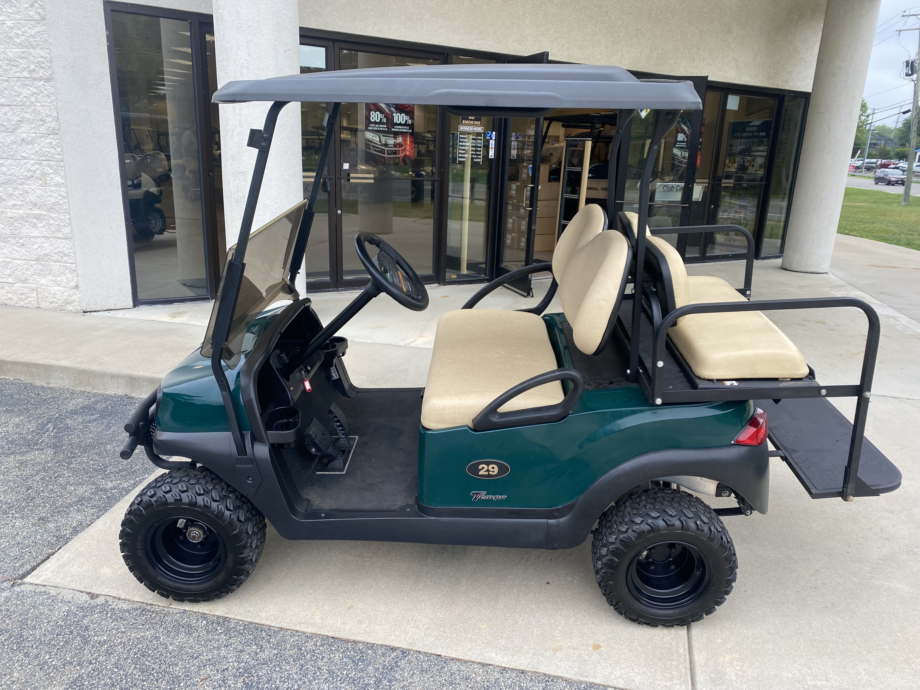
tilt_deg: -15.6
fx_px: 691
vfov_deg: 53.1
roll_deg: -1.4
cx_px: 460
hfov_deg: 67.3
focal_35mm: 26
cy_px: 345
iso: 32
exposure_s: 1/173
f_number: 1.8
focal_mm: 4.25
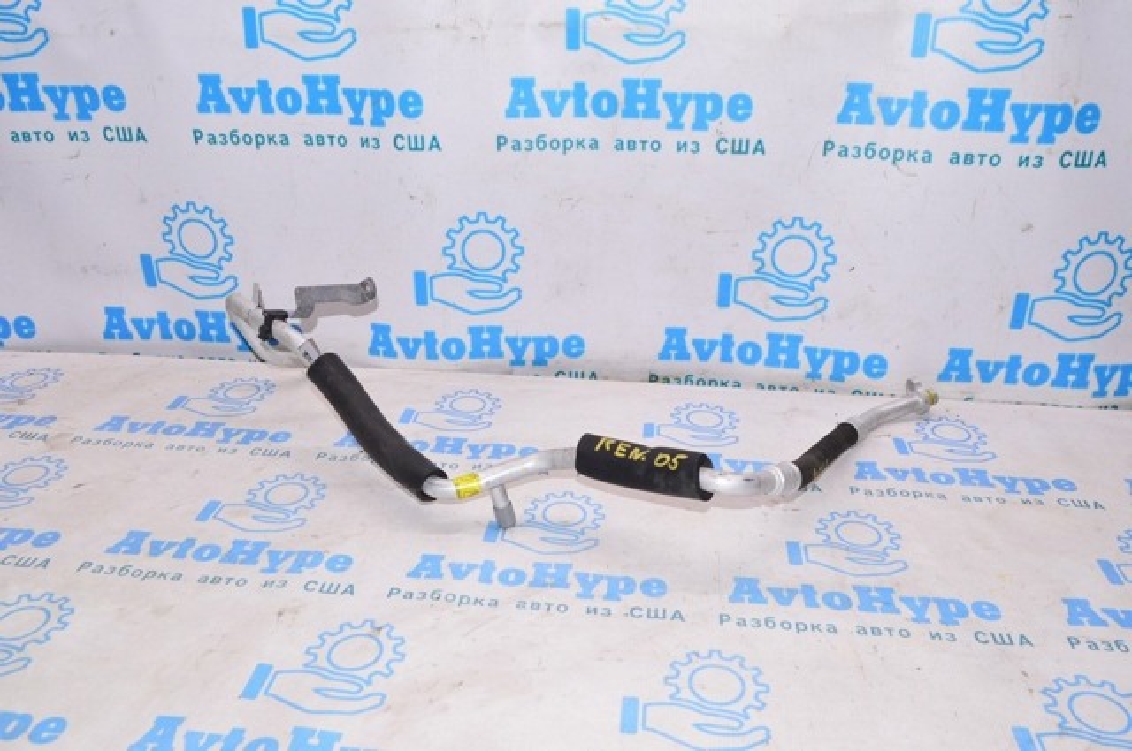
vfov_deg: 43.5
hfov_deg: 62.0
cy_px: 376
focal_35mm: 30
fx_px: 942
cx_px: 566
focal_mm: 20
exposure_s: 1/160
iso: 1600
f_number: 8
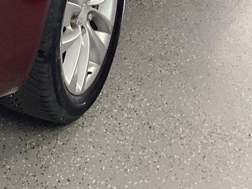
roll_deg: +2.1
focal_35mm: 105
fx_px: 764
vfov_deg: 13.2
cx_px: -117
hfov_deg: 17.1
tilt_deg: -22.0
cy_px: -108
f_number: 2.4
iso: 160
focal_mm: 3.3
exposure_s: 1/60
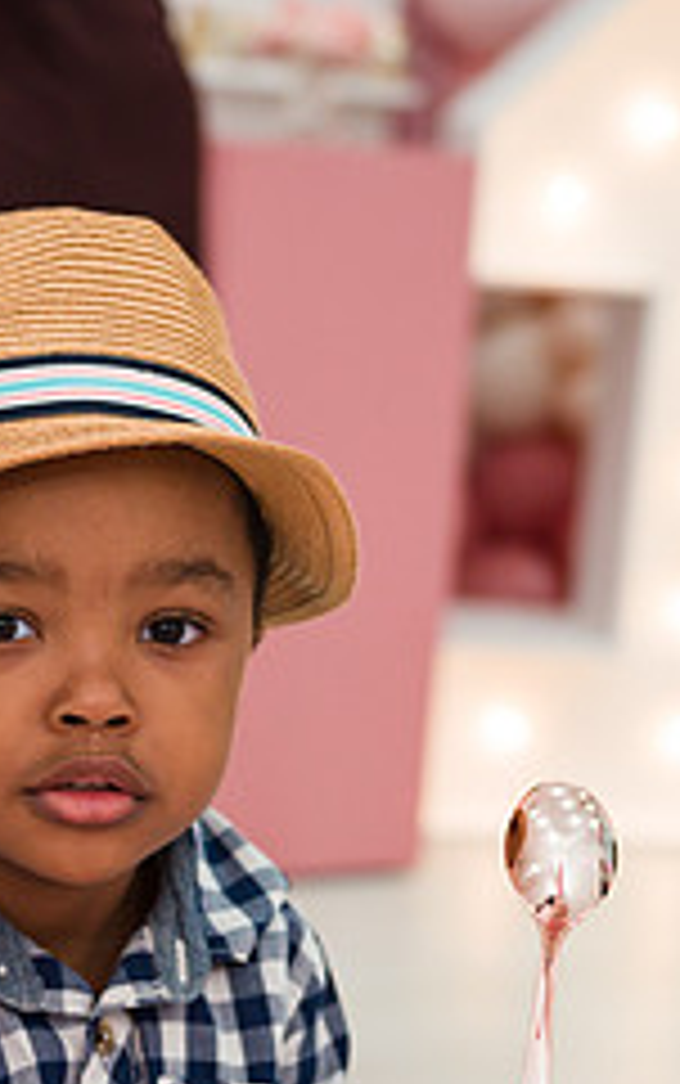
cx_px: 153
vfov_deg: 22.1
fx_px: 2753
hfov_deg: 14.0
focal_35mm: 93
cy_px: 828
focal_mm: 38
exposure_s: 1/200
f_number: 3.2
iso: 800
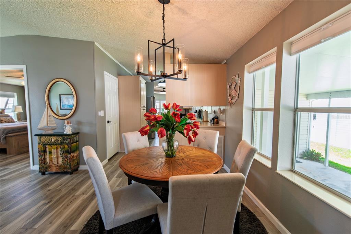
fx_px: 146
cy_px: 117
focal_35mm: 15
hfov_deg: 100.4
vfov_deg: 77.3
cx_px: 176
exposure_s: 1/40
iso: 100
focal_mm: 15
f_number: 3.2
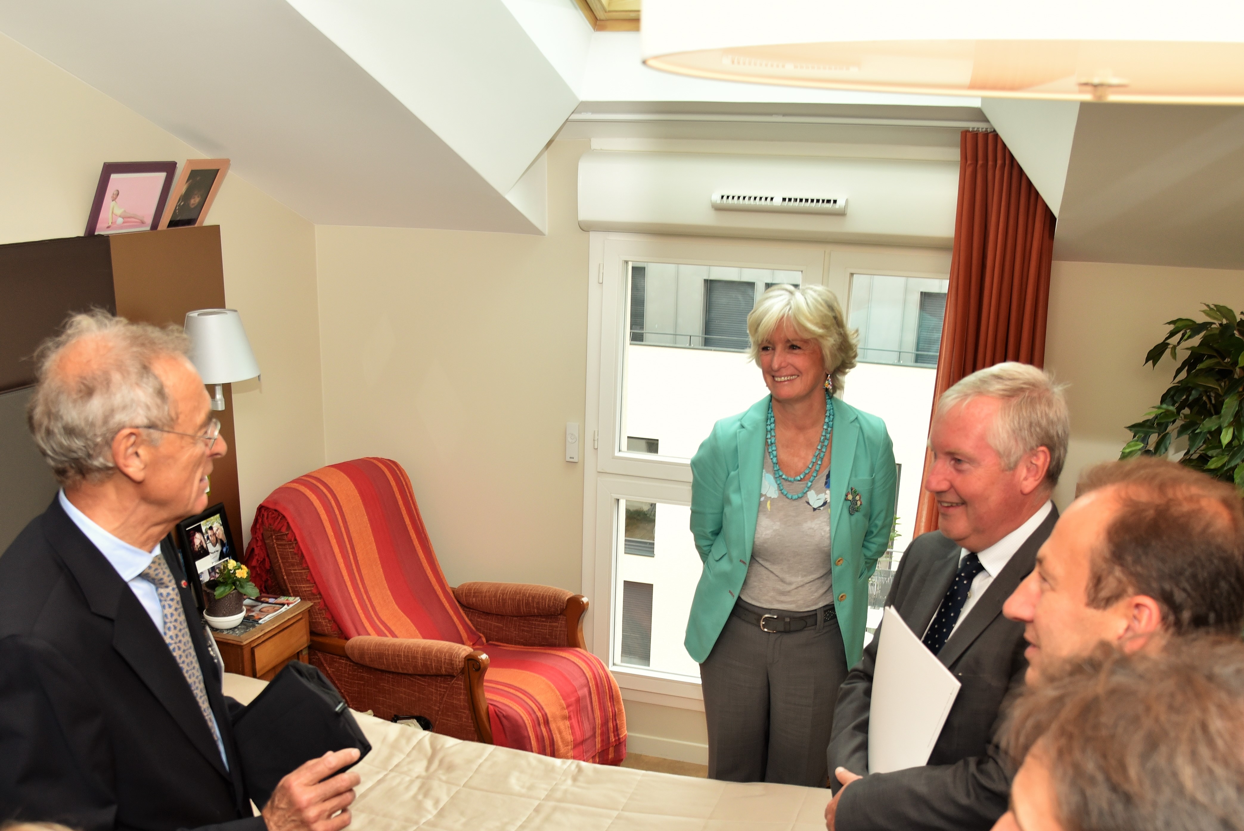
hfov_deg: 73.7
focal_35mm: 24
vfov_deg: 53.2
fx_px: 830
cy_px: 416
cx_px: 622
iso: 800
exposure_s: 1/125
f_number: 5.6
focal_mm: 24
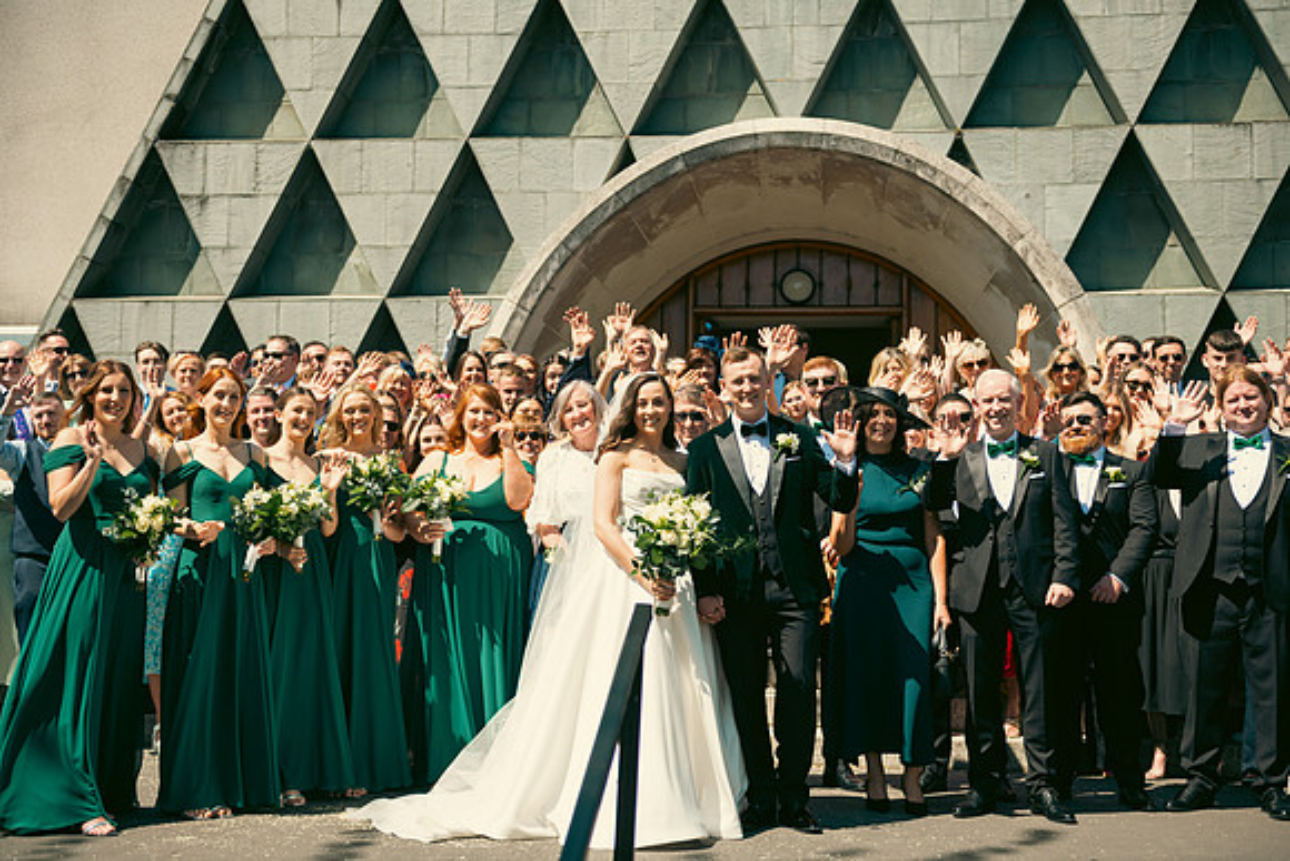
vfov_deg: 23.4
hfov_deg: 34.5
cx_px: 645
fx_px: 2079
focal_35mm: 58
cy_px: 430
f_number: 3.5
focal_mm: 58
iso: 100
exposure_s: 1/1000
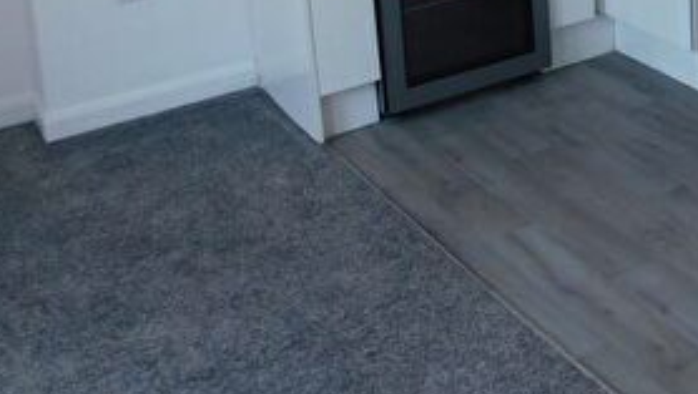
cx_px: 701
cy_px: -215
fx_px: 1167
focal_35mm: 63
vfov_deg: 17.1
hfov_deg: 30.8
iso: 125
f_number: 3
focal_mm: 4
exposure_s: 1/60
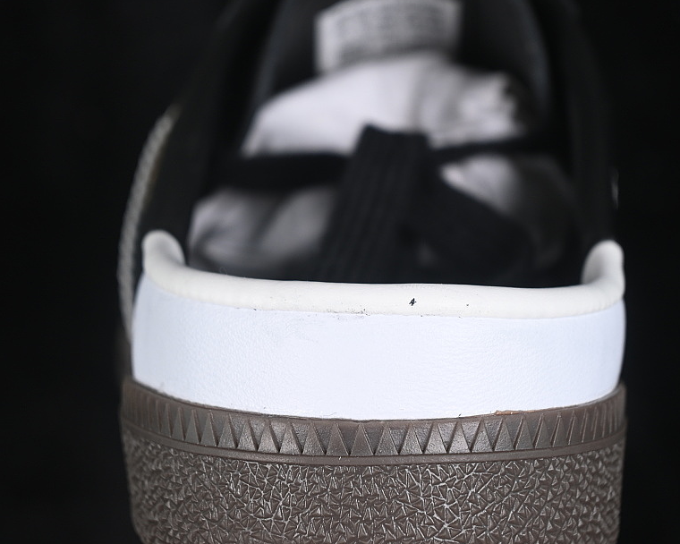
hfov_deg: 19.2
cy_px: 225
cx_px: 367
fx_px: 2013
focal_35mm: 100
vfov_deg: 15.4
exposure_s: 1/50
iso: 160
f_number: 6.3
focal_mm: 50
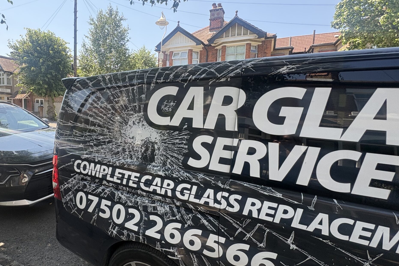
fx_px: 222
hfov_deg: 82.5
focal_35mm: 20
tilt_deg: -6.3
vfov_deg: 61.9
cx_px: 151
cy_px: 130
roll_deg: +0.5
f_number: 2.2
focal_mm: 2.22
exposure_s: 1/322
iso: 64
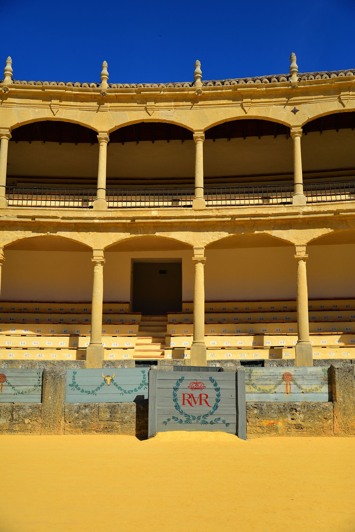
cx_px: 178
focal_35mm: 35
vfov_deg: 54.4
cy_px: 266
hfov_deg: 37.9
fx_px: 517
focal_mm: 35
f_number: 4
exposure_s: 1/2000
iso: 125
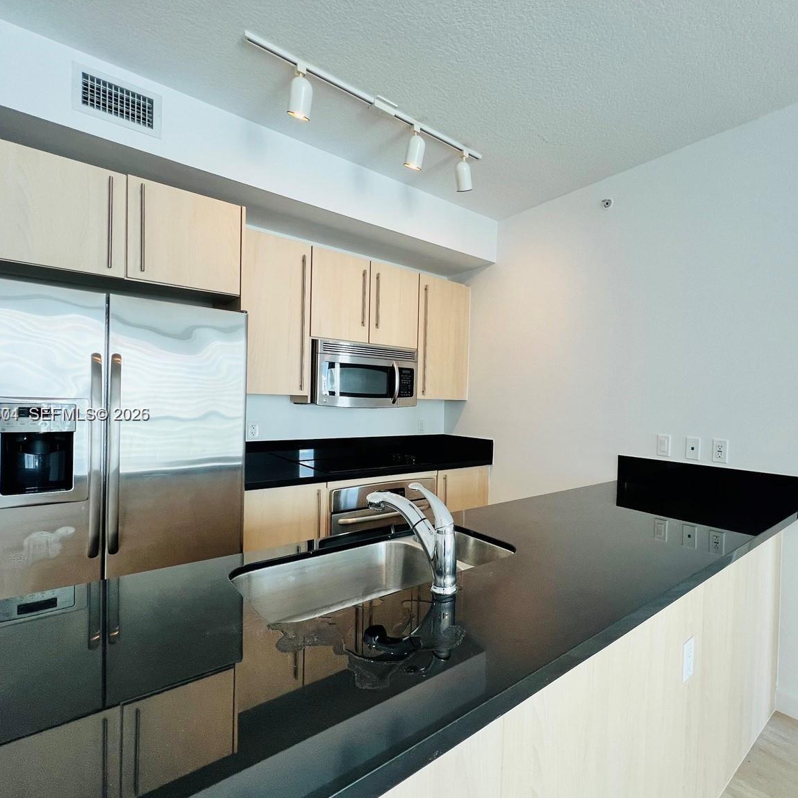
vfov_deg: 87.4
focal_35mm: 16
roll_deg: -2.3
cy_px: 415
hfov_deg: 86.1
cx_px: 488
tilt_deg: -2.0
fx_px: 417
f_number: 1.8
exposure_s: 1/120
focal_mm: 1.57
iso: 80
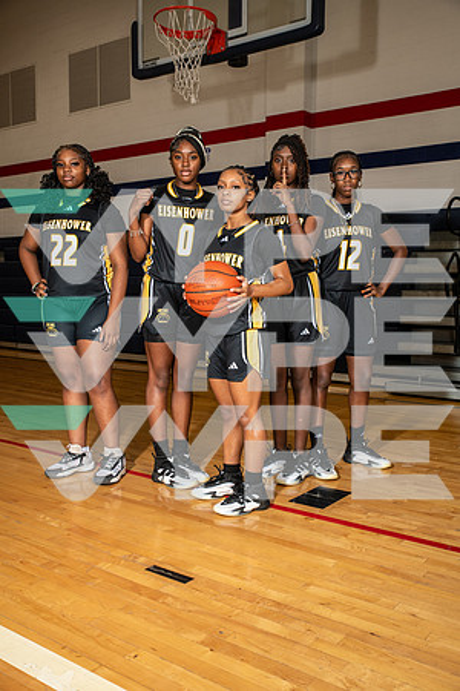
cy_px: 346
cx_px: 230
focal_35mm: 35
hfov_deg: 37.9
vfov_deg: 54.4
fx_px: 671
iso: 320
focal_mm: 35
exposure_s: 1/250
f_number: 6.3
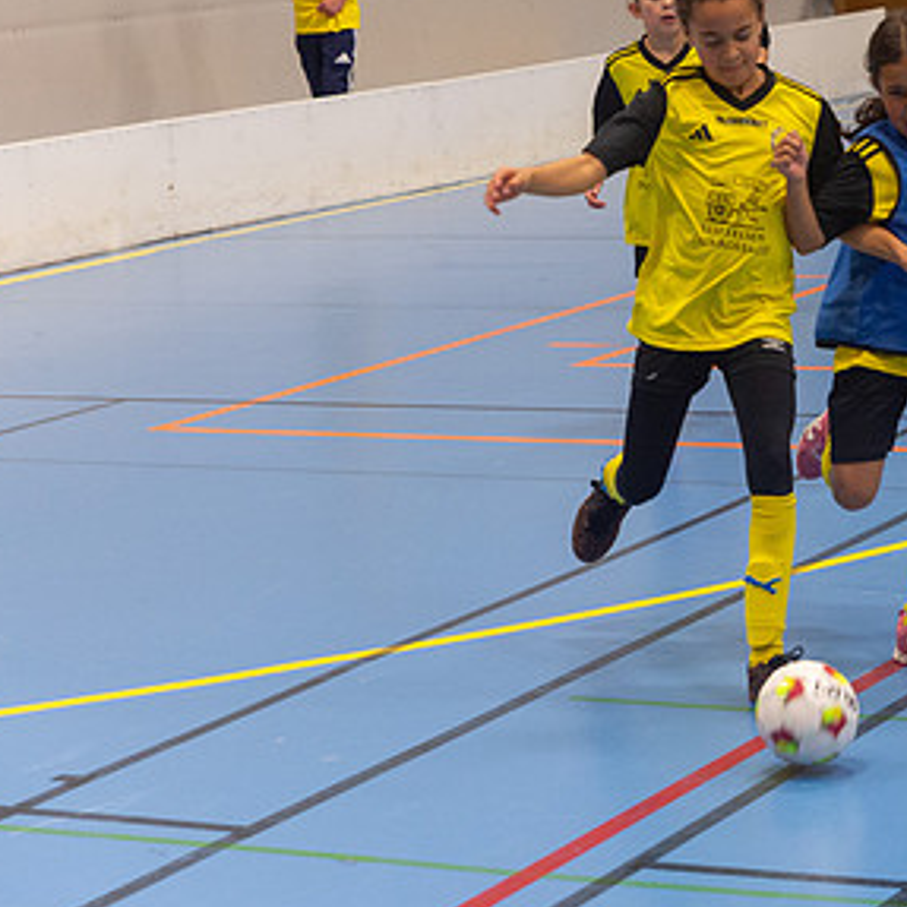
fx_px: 3557
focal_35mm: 120
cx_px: 793
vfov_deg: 14.5
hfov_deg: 14.4
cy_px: 310
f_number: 3.5
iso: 3200
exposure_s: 1/400
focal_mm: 70
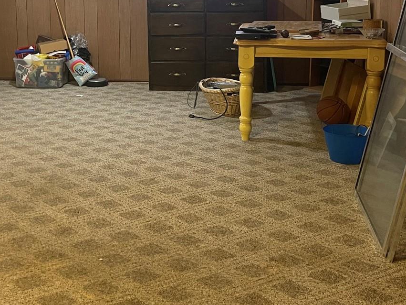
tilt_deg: -7.8
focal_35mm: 47
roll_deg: +0.9
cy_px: 44
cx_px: 156
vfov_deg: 29.8
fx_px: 551
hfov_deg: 40.2
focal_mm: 5.1
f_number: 1.6
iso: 400
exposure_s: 1/40
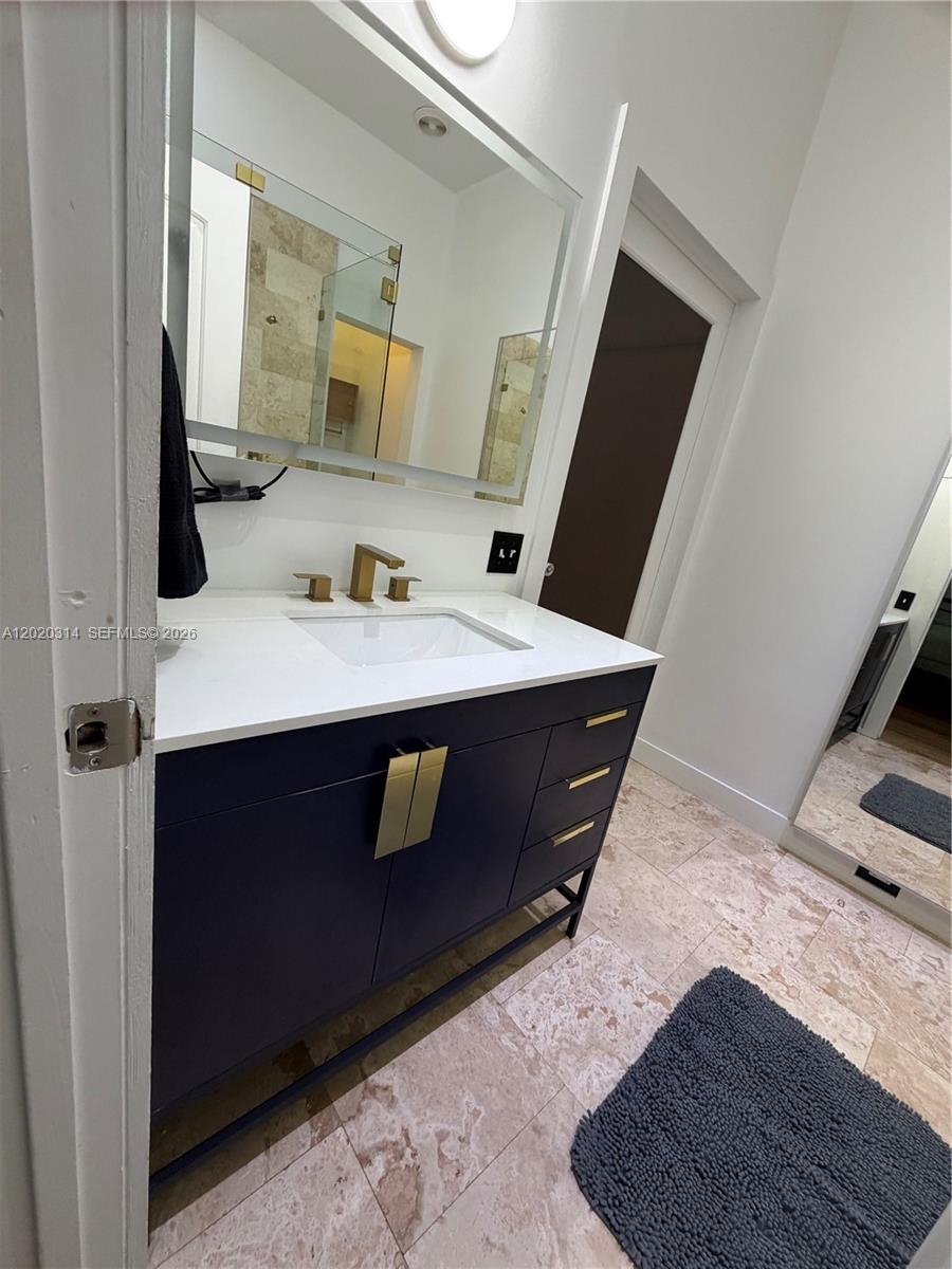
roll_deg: -10.5
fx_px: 513
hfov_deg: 85.7
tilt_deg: -16.0
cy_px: 634
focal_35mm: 14
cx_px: 476
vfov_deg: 102.1
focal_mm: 2.22
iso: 320
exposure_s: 1/120
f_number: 2.2
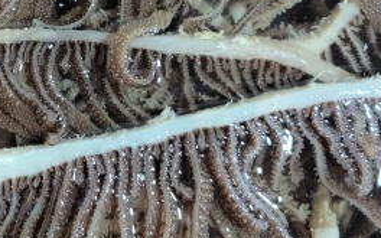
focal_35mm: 74
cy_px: 19
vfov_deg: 17.3
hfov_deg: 26.4
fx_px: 768
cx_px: 3
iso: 640
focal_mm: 5.35
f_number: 1.7
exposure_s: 1/25
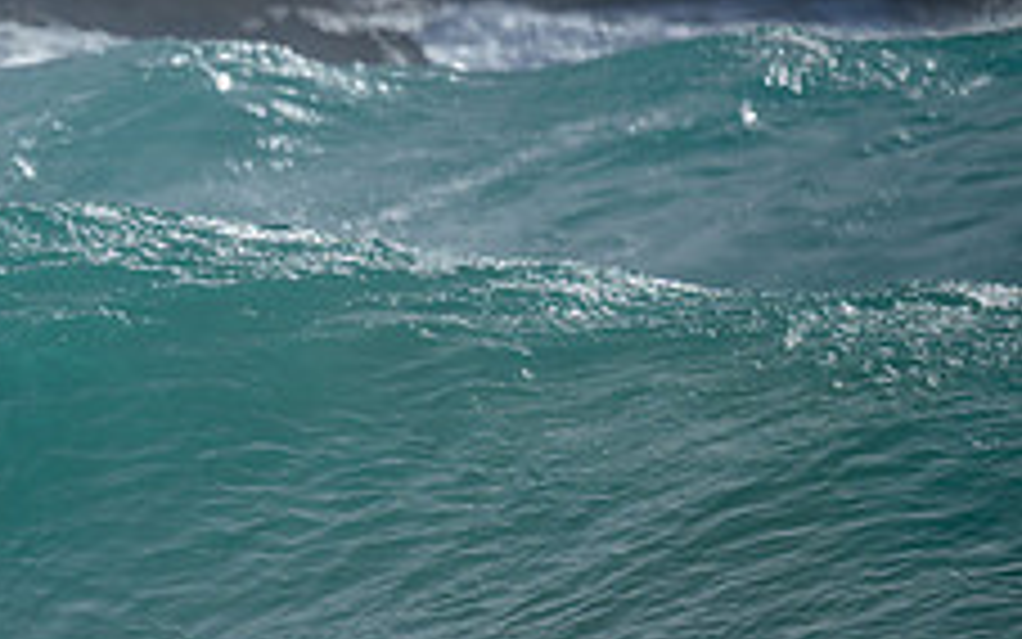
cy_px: 677
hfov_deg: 1.0
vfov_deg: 0.6
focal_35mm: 2082
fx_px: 58004
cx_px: -279
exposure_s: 1/2000
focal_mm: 800
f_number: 6.3
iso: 125
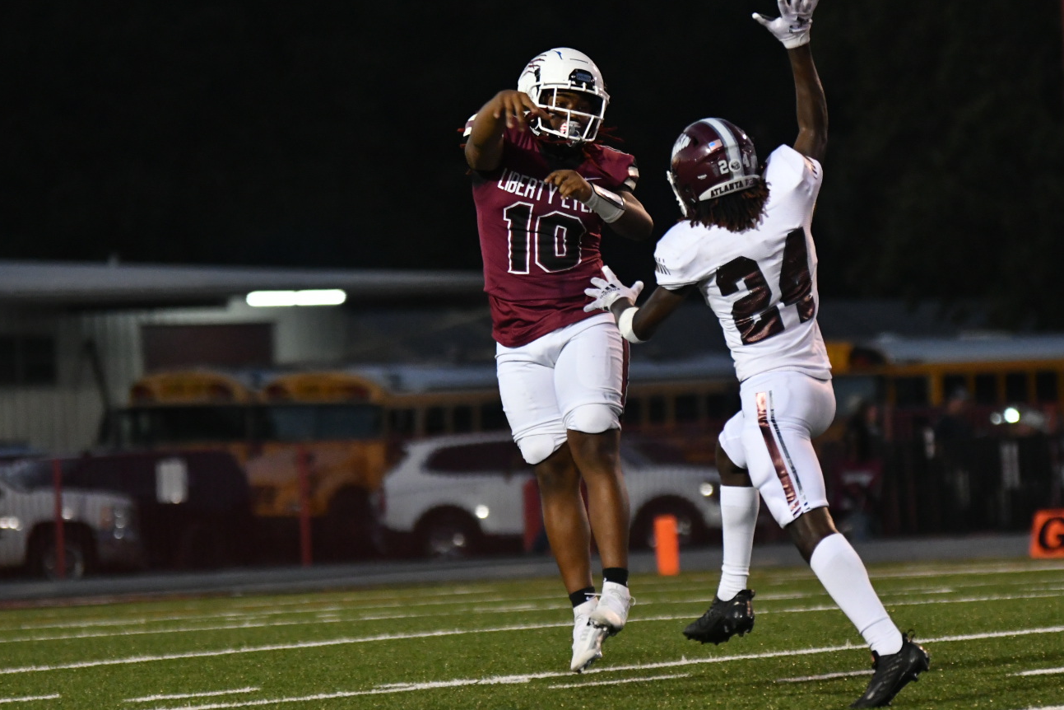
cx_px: 511
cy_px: 328
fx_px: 8334
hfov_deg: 7.3
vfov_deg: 4.9
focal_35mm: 282
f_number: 2.8
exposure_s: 1/800
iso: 4000
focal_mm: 150
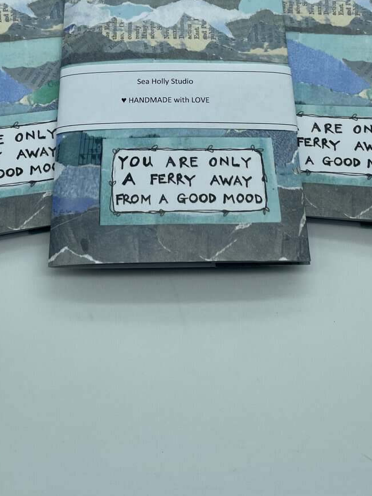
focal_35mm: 43
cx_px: 167
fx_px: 616
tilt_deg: -64.2
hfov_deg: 33.6
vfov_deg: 41.7
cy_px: 89
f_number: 1.6
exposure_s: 1/759
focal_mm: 4.2
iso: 32
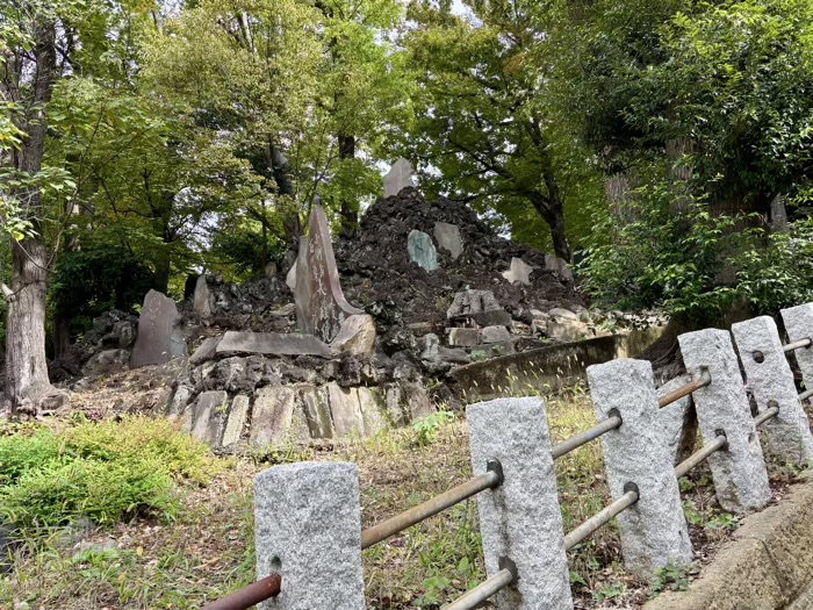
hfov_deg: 67.3
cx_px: 406
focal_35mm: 26
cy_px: 305
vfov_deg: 53.1
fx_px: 611
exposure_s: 1/444
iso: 50
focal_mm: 5.96
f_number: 1.6
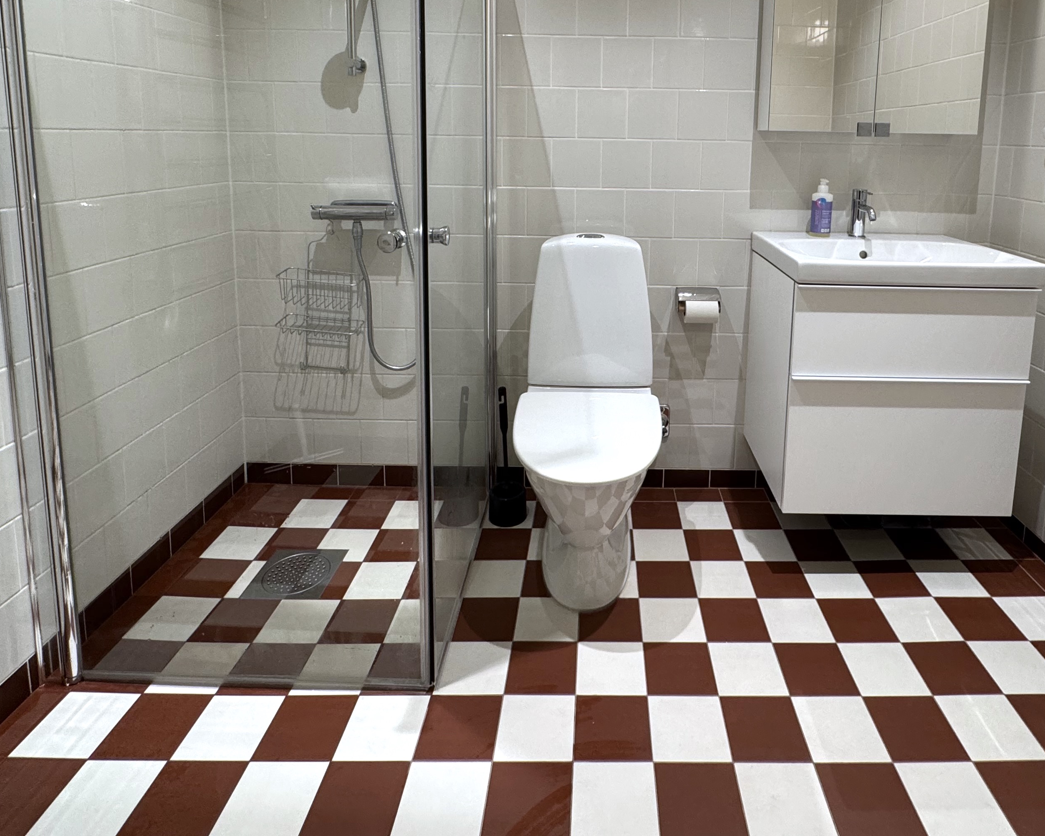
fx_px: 681
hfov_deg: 74.5
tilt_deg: -8.0
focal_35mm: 22
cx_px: 603
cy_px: 225
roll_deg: -0.5
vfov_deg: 60.2
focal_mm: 2.22
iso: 160
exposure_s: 1/50
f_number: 2.2
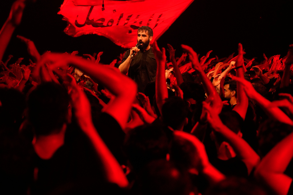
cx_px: 146
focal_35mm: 105
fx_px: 854
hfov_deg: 19.5
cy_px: 98
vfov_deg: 13.0
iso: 5000
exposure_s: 1/320
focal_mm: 105
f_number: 4
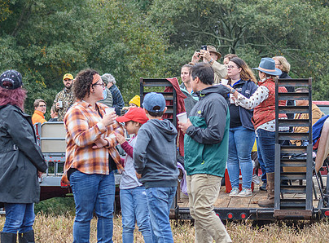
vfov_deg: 6.6
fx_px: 2097
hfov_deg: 8.9
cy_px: 144
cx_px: 277
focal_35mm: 222
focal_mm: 70
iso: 800
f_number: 4
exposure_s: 1/640
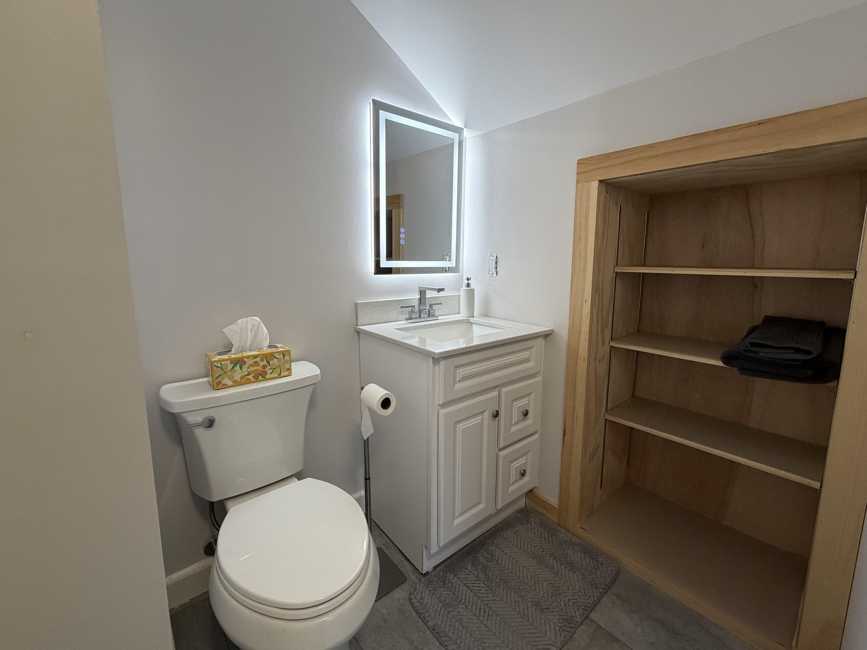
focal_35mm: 15
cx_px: 449
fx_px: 376
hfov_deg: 98.1
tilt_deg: -8.0
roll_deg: -0.3
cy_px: 313
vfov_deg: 81.7
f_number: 2.2
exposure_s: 1/121
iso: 250
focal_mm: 2.22
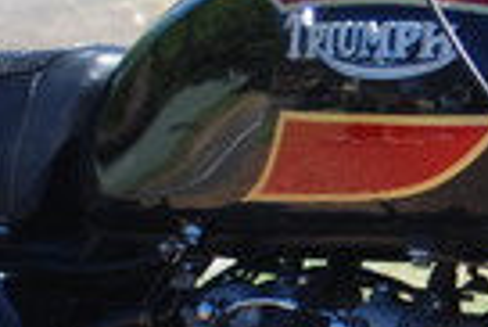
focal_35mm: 398
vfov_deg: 3.5
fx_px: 5400
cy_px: 428
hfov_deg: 5.2
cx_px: 596
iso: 180
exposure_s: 1/500
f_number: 4.5
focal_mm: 45
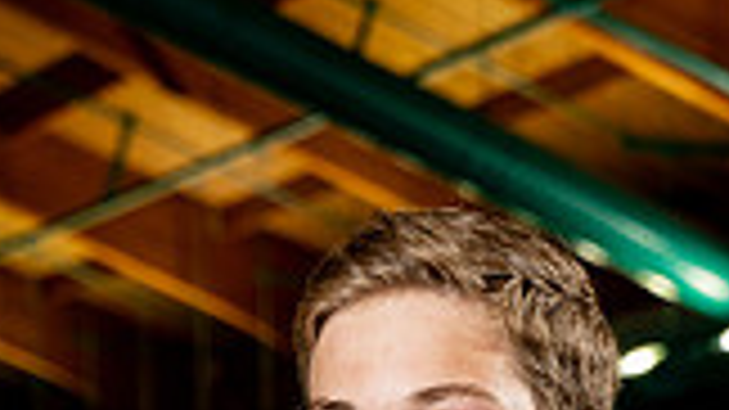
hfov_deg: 10.5
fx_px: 3942
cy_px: 1005
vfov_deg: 5.7
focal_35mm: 204
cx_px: 567
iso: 640
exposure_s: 1/250
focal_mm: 70
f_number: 5.6
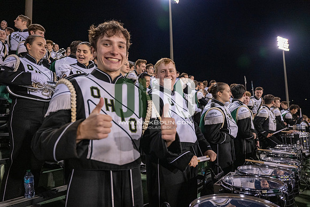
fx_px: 228
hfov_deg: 68.4
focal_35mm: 26
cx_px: 155
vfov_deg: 48.8
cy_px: 104
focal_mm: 26.5
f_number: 3.2
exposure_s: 1/500
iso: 2000
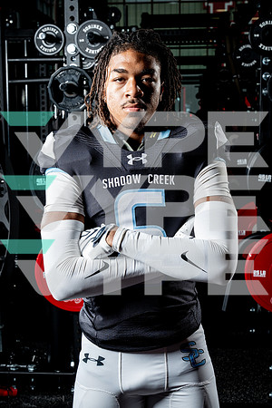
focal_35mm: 60
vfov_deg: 33.4
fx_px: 680
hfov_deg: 22.6
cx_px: 136
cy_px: 204
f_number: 9
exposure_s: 1/250
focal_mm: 60
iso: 640
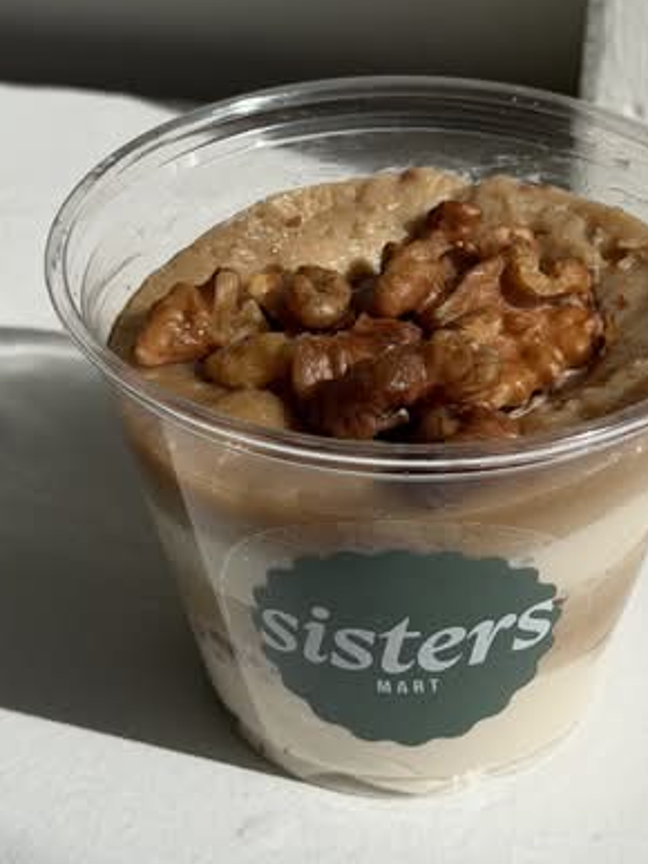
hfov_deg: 16.2
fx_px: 2273
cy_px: 271
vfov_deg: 21.4
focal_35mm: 91
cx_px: 380
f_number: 1.78
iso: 64
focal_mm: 6.76
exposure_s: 1/7874
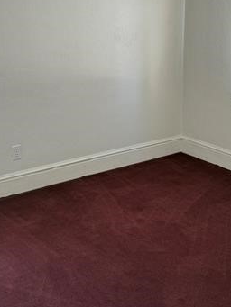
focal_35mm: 54
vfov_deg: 35.4
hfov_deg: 27.0
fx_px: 480
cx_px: 136
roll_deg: +1.1
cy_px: 119
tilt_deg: -12.6
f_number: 1.78
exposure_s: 1/121
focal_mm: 6.76
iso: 100
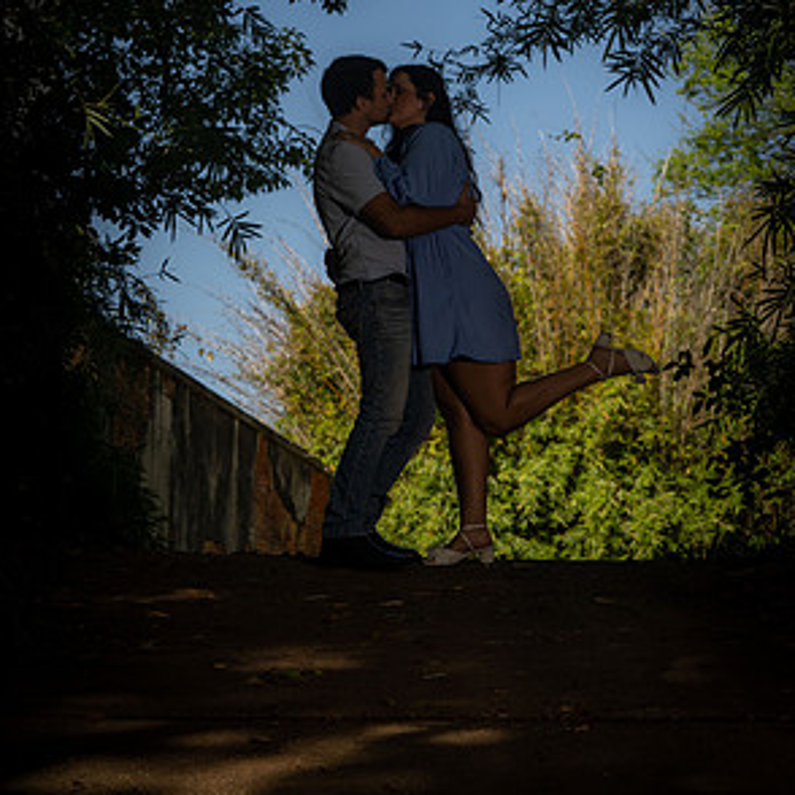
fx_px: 3716
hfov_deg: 12.2
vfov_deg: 12.2
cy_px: 216
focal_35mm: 143
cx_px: 403
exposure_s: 1/125
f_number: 10
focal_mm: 110
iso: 100
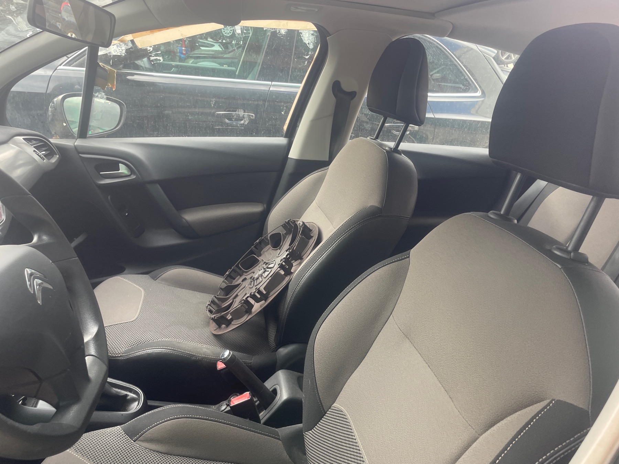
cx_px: 310
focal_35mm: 26
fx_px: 465
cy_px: 232
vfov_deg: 53.1
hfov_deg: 67.3
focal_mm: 4.2
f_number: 1.6
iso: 80
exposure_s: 1/121
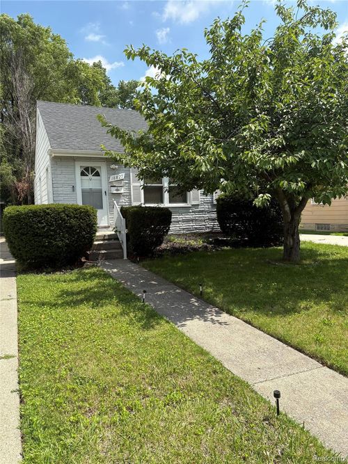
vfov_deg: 67.3
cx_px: 174
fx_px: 349
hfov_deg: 53.0
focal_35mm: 26
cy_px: 232
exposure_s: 1/2012
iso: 50
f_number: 1.6
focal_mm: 5.96
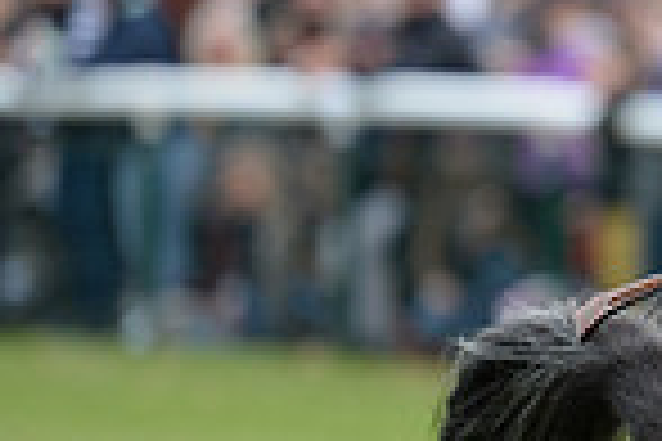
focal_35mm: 1339
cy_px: 50
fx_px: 24621
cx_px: 1270
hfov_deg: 1.5
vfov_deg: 1.0
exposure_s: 1/800
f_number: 5.6
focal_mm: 340
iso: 1000
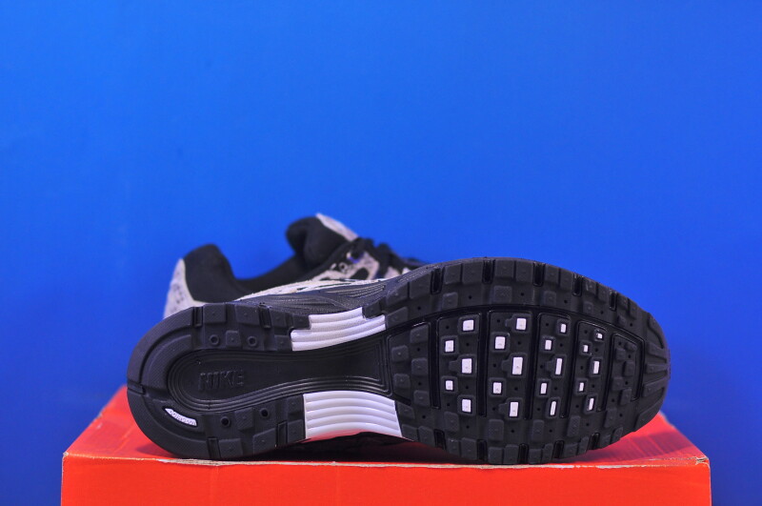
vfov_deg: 18.1
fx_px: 1585
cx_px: 381
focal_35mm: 75
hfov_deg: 27.0
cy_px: 253
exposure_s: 1/320
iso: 250
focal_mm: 50
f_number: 2.5
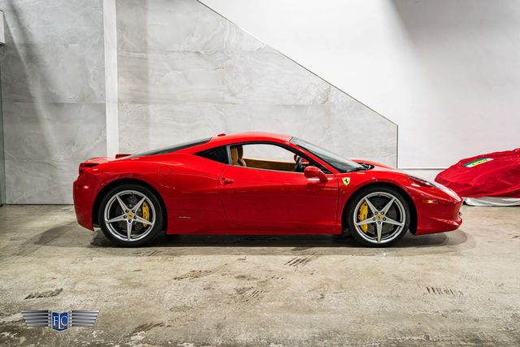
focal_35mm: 41
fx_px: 591
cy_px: 169
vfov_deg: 32.7
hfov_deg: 47.5
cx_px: 254
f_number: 4
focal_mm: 40
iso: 1600
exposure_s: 1/80
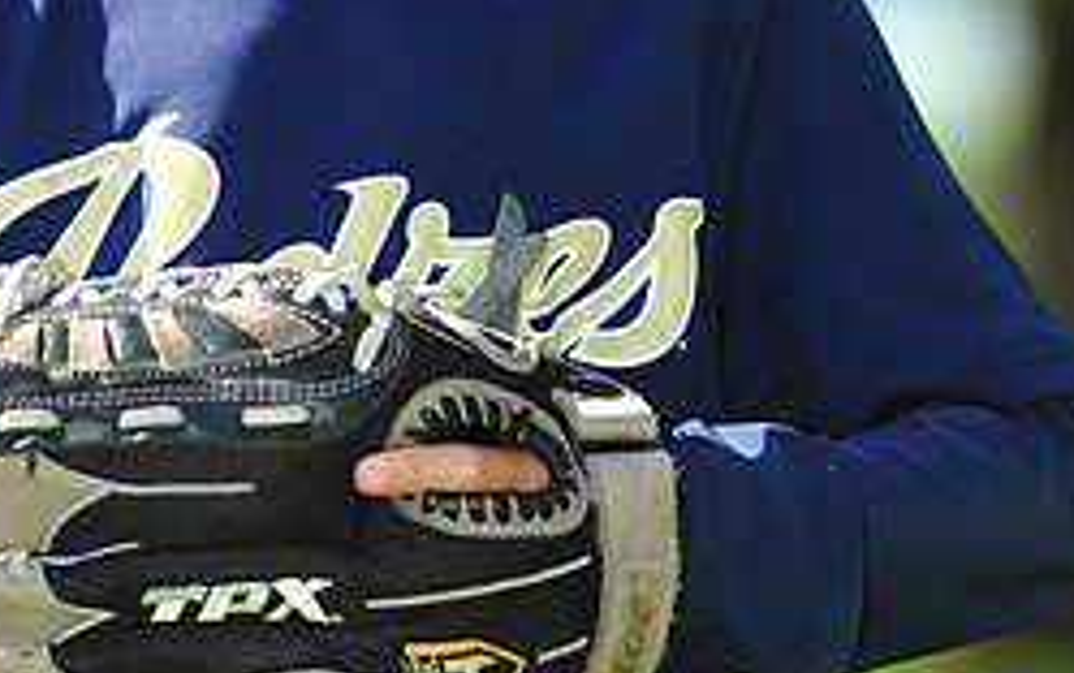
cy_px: -211
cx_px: 280
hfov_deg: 4.4
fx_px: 13883
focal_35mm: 474
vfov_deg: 2.8
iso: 200
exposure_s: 1/500
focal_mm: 200
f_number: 4.5
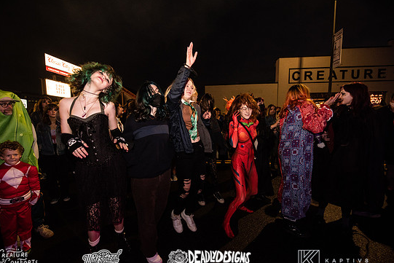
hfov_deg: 100.3
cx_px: 185
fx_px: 164
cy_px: 138
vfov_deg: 77.3
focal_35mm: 15
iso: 2000
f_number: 3.5
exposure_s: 1/80
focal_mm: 14
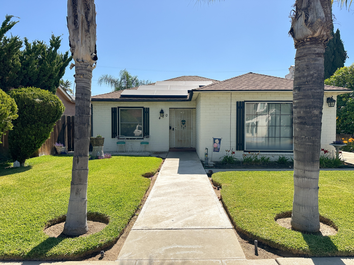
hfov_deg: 71.6
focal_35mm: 24
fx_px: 245
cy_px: 132
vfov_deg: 56.8
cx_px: 177
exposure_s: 1/5500
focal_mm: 6.86
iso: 80
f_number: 1.8
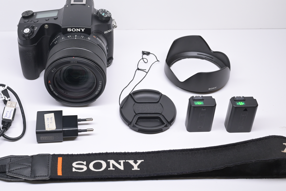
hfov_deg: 36.1
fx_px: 437
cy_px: 71
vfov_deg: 24.5
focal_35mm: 55
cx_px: 108
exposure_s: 1/80
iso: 1250
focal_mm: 40
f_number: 10
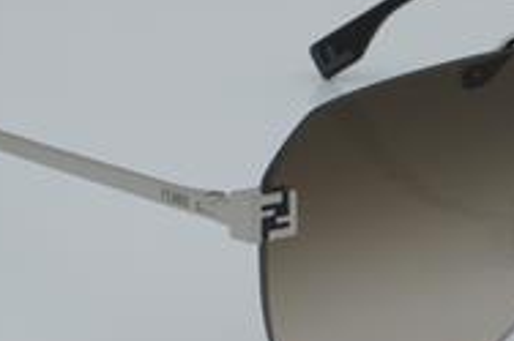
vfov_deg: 8.6
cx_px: 375
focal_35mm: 160
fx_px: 2282
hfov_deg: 12.8
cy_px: 177
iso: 100
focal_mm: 50
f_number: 32
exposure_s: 1/4
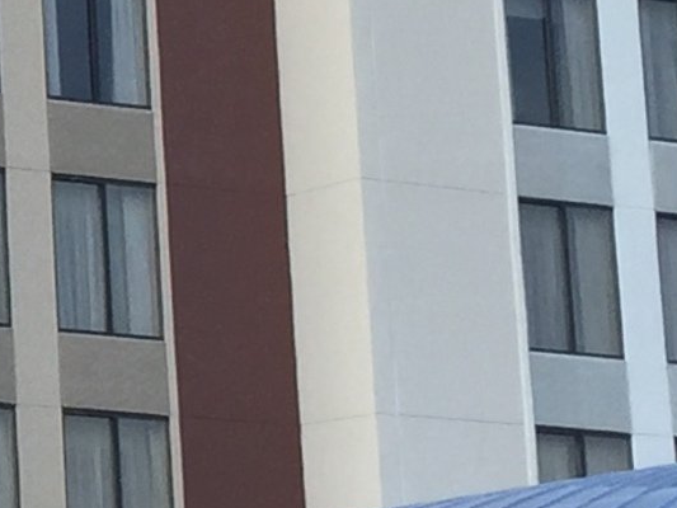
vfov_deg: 7.1
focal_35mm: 209
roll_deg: -0.6
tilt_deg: +12.4
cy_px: 109
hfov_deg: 8.7
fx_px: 4088
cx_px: -873
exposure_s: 1/964
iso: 32
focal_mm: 4.15
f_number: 2.2
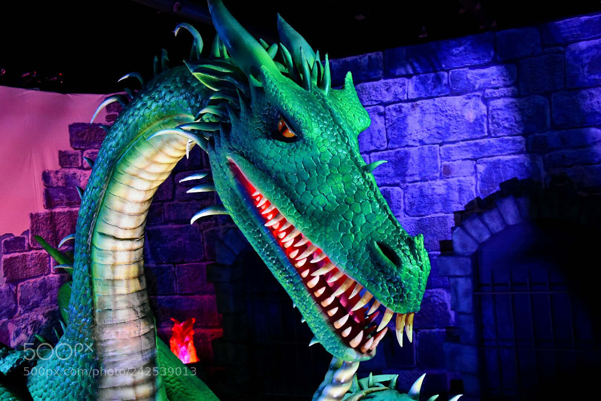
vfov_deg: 31.9
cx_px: 300
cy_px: 200
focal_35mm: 42
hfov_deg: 46.4
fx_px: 701
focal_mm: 28
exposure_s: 1/60
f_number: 4
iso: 2500
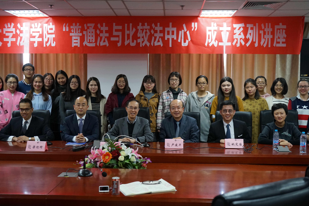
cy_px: 103
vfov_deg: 31.9
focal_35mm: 42
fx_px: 360
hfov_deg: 46.4
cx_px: 154
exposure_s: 1/160
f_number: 4.5
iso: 2500
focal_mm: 42
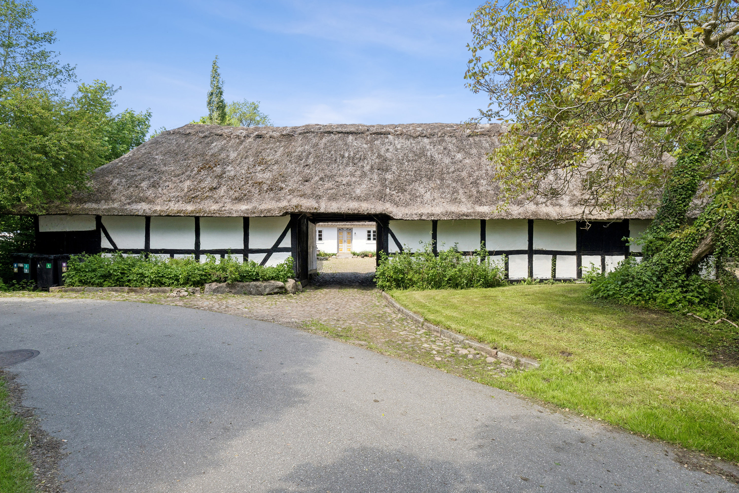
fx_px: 416
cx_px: 370
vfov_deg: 61.3
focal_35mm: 20
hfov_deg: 83.3
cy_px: 246
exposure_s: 1/250
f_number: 8
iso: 250
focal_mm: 13.5
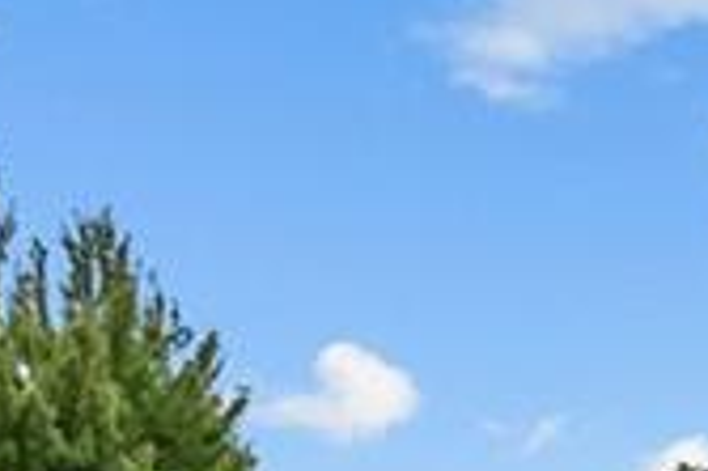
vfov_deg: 11.0
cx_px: 623
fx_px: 1925
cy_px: 1233
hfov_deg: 20.5
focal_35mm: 98
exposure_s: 1/250
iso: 1000
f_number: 7.1
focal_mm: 16
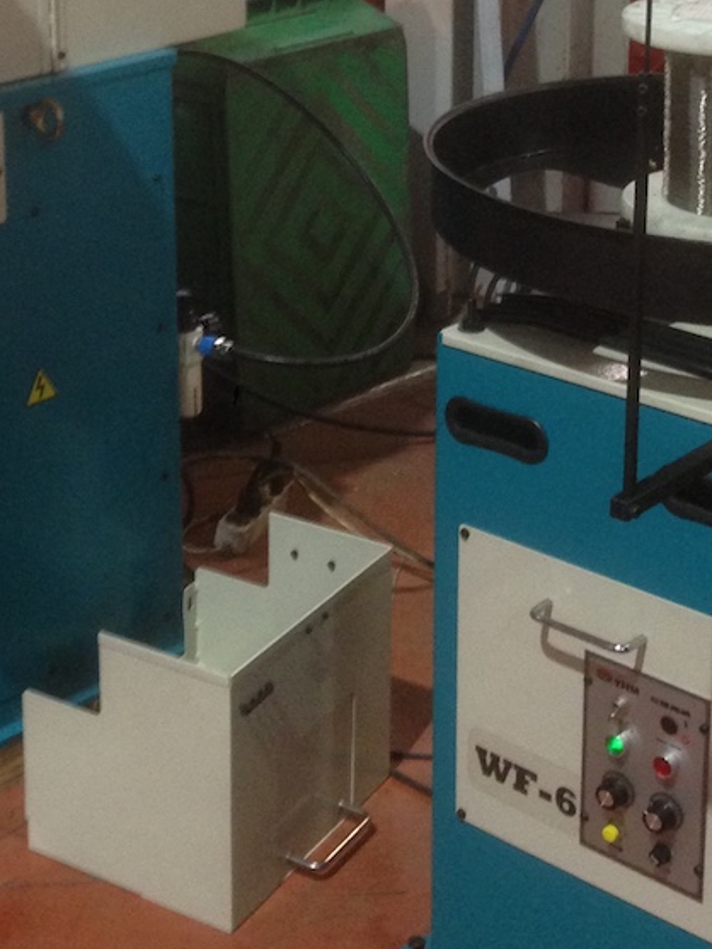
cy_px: 78
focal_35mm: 79
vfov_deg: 24.0
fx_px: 2166
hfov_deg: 18.5
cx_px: 140
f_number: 2.4
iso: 200
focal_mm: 4.12
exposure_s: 1/20
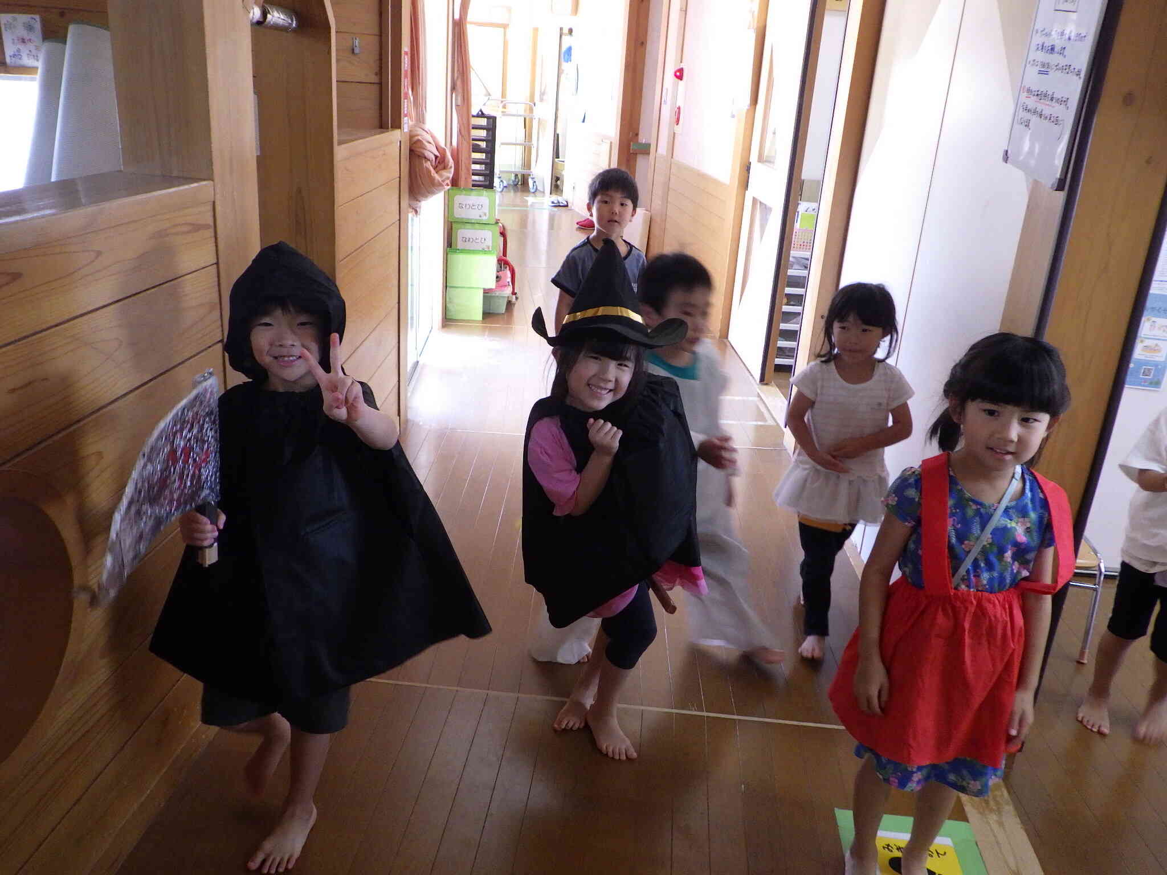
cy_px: 438
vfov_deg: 49.7
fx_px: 944
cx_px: 584
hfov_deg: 63.4
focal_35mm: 28
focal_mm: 5
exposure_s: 1/45
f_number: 3.5
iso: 500
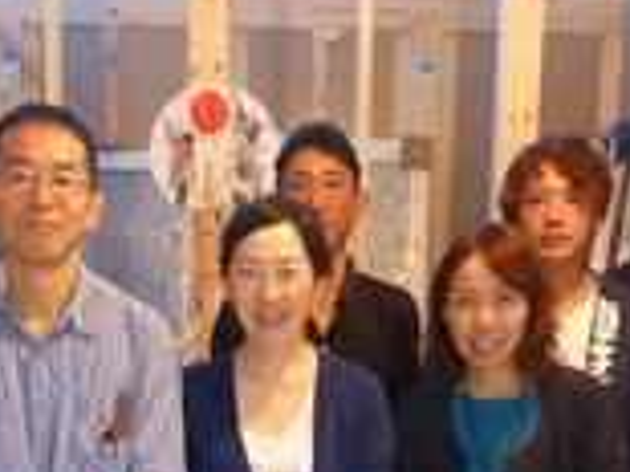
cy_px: 553
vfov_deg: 22.0
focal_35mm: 62
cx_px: 248
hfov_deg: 31.1
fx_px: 1128
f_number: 3.3
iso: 400
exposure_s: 1/6
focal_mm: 4.3
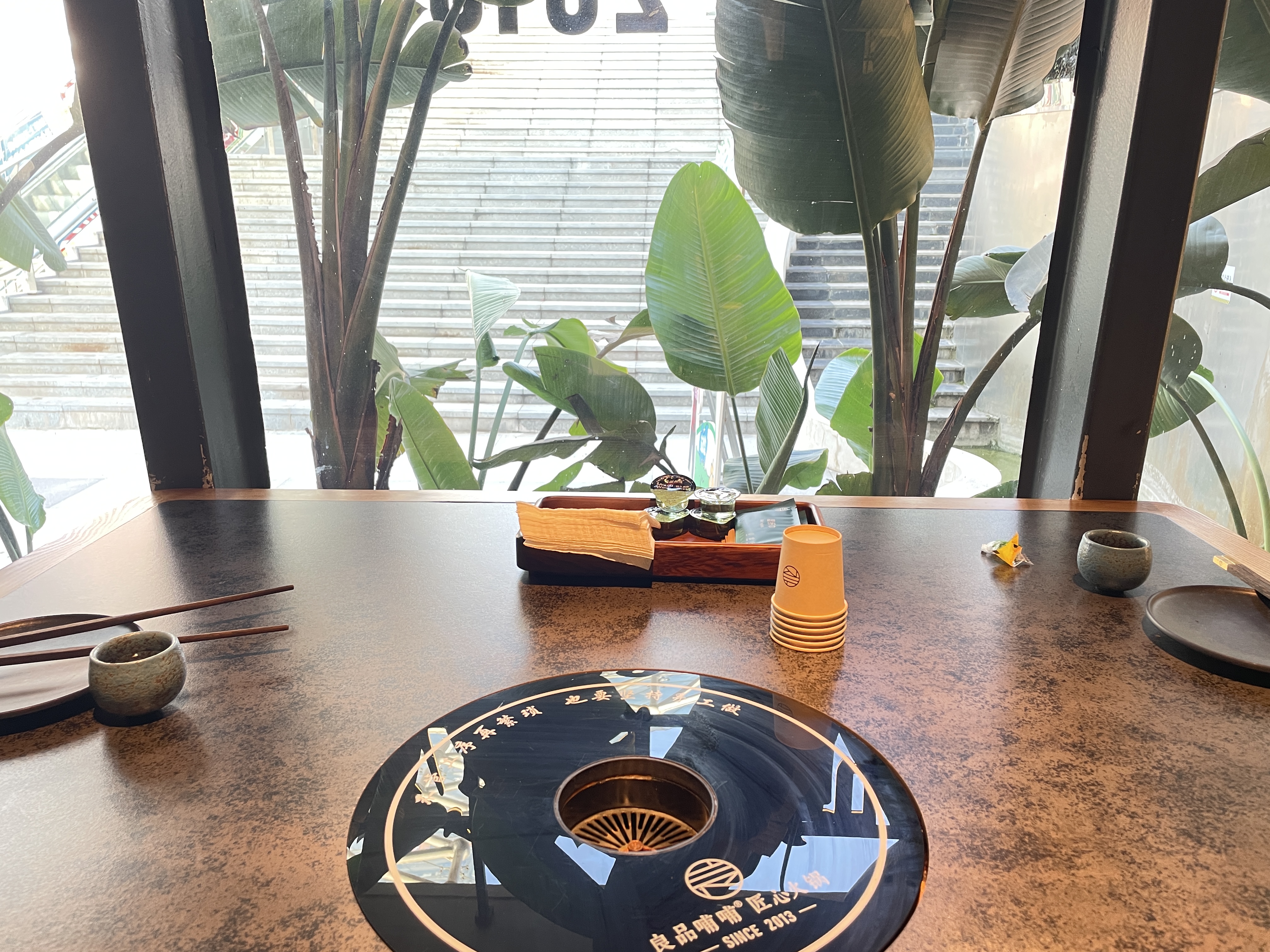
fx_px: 954
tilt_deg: -17.3
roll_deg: -0.1
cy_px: 476
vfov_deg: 53.1
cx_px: 635
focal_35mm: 26
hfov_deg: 67.3
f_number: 1.6
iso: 125
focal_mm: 4.2
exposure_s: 1/79
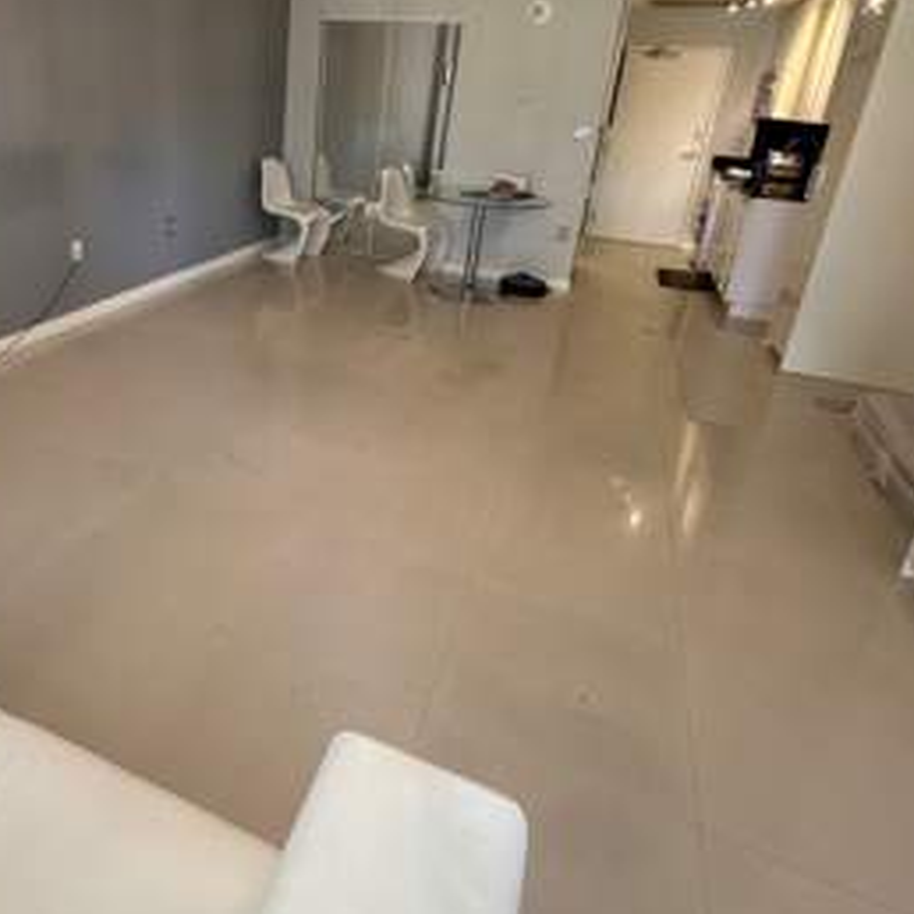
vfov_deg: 65.9
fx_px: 687
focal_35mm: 23
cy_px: 326
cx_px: 290
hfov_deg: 65.1
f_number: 2.2
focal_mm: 2.22
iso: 160
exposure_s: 1/60
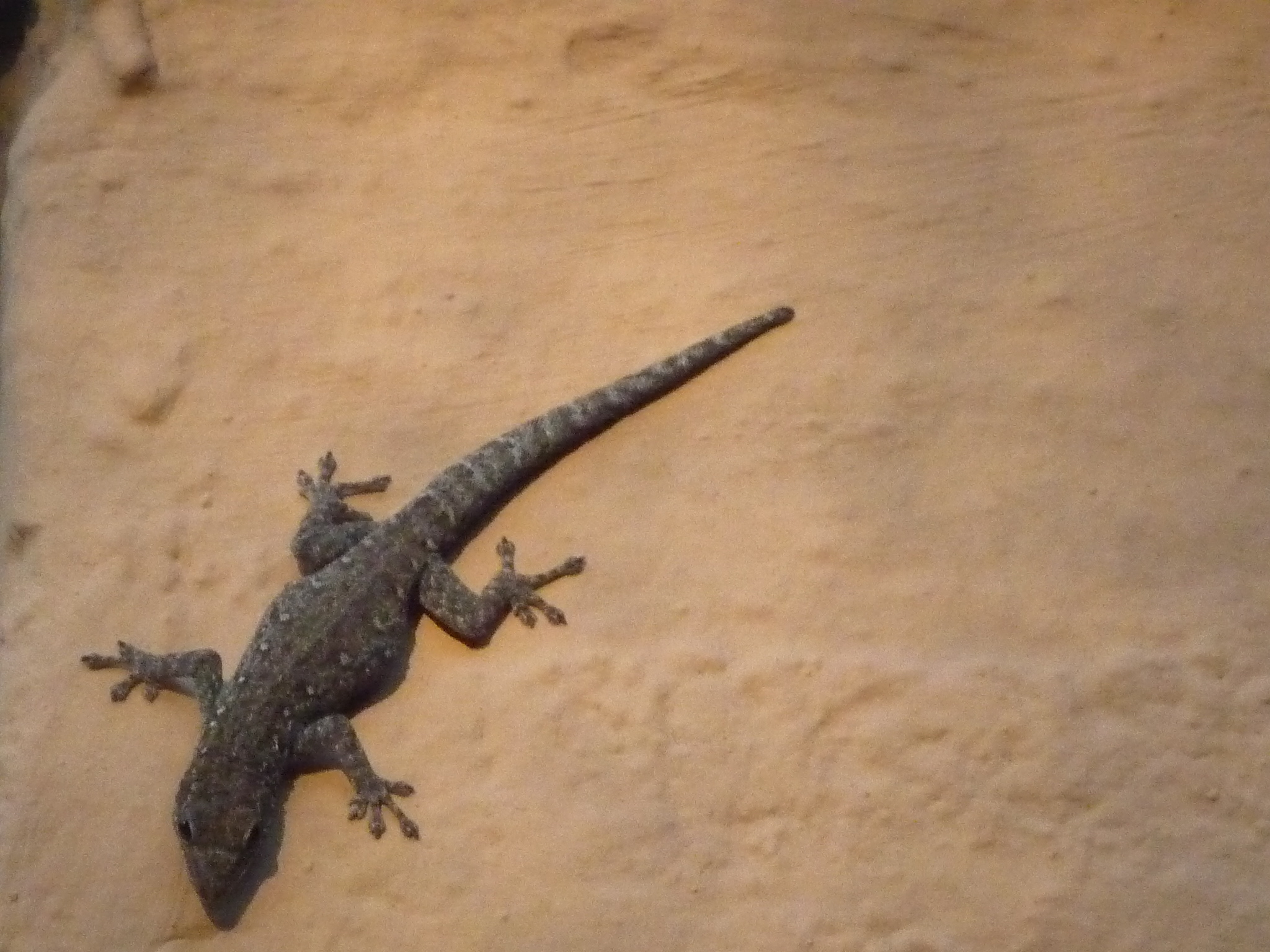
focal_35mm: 180
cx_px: 635
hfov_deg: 11.0
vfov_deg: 8.2
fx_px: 6604
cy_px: 476
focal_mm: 17.6
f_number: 5.6
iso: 800
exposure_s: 1/250
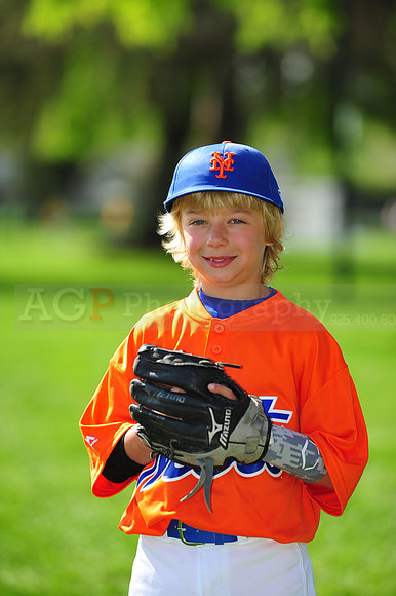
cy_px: 298
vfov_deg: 10.3
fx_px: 3304
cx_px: 198
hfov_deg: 6.9
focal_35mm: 200
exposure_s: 1/800
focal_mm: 200
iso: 200
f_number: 4.5
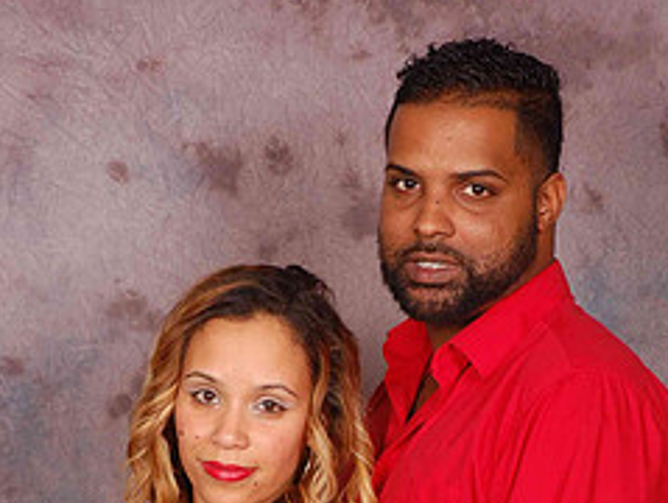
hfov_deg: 13.2
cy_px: 592
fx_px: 2878
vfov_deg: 9.9
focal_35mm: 149
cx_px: 365
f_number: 10
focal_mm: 55
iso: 200
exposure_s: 1/125
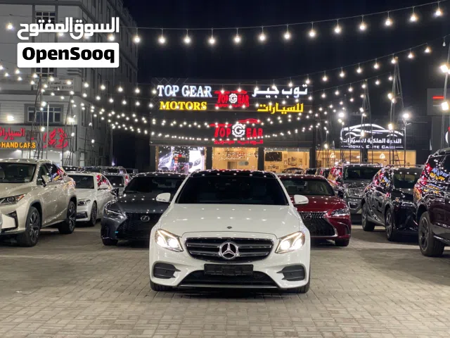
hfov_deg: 36.8
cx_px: 225
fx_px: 676
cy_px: 169
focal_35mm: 52
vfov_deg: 28.0
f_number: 2
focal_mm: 6
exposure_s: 1/100
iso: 160
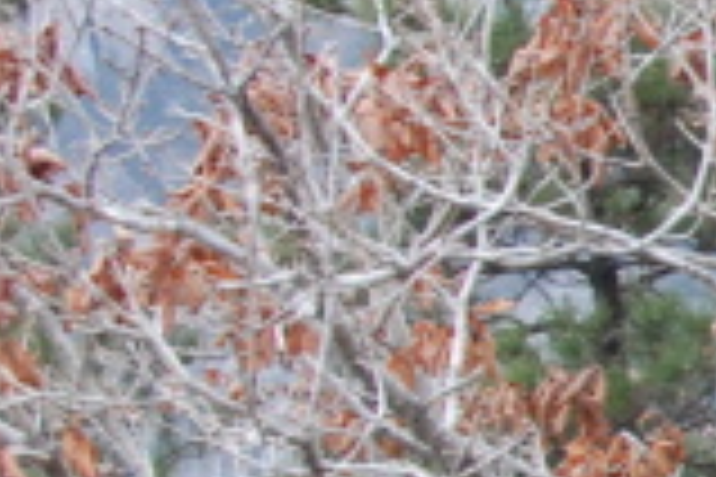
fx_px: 6145
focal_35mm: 309
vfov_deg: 4.4
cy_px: 556
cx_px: 2225
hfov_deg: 6.1
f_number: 9
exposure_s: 1/320
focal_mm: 32
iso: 800
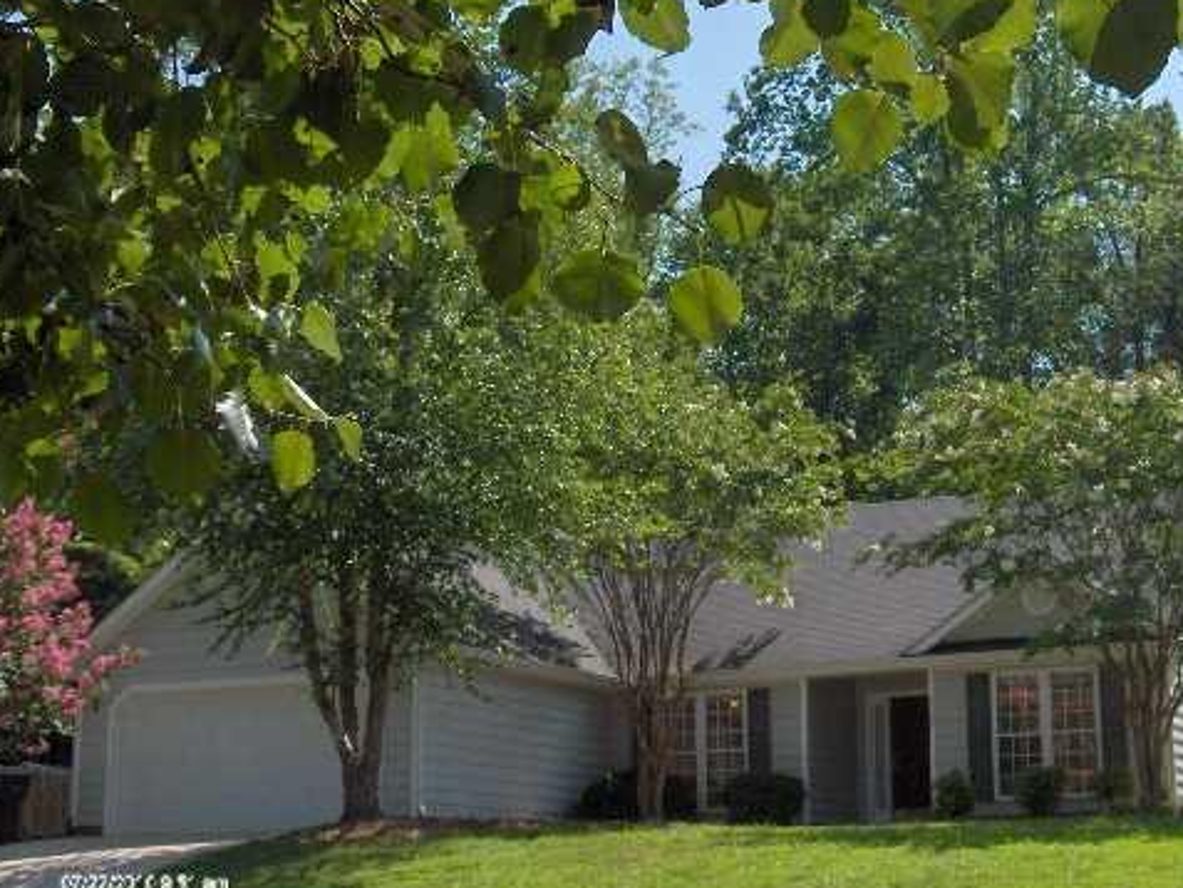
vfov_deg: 24.8
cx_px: 776
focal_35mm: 59
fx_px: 2017
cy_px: 409
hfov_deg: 32.5
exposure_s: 1/699
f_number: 5
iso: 100
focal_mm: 9
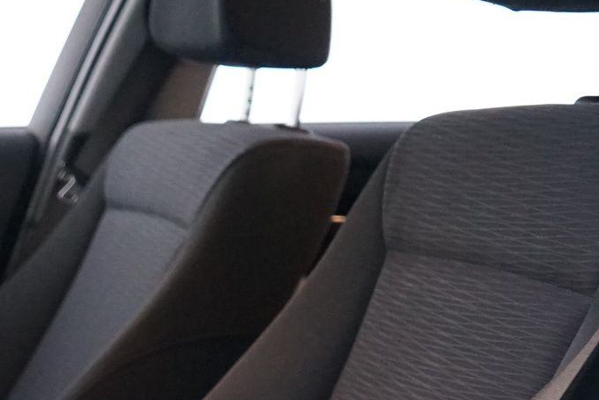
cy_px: 533
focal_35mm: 111
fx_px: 1847
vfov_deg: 12.0
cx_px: -283
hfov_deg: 16.8
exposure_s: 1/15
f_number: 4
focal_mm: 30
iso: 4000
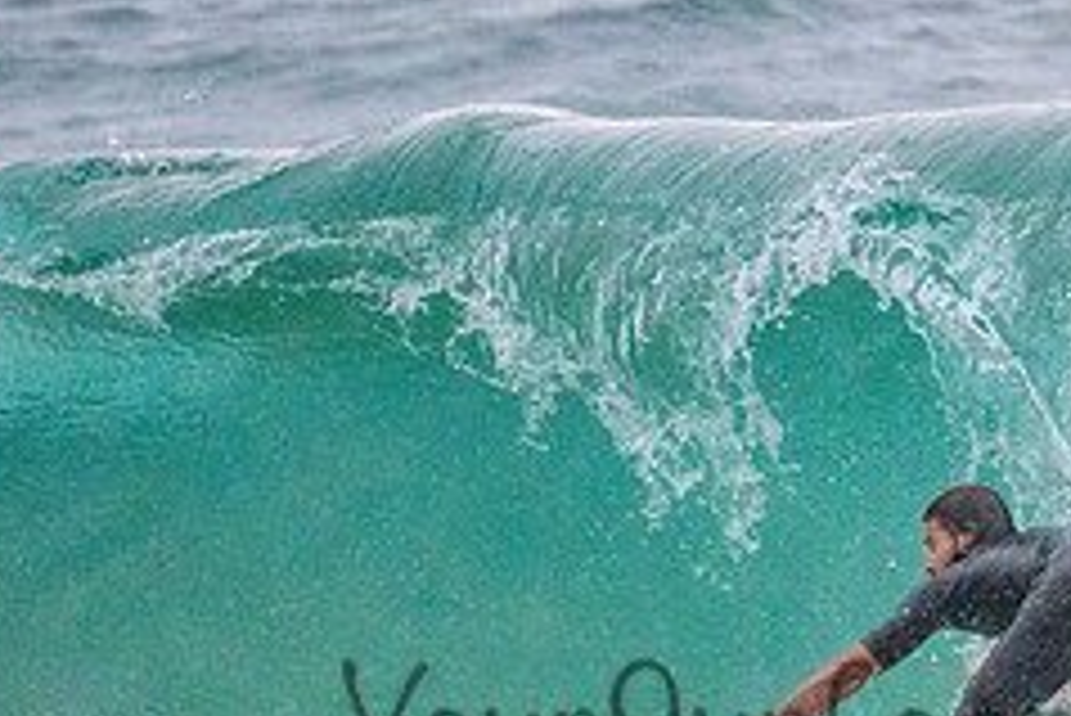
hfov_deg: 1.4
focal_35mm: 1463
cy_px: 691
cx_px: 806
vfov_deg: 0.9
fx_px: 43549
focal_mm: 600
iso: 9000
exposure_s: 1/2000
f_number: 11
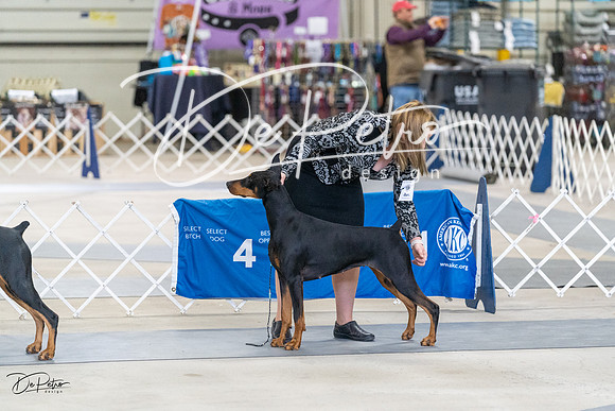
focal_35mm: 165
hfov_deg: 12.4
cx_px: 308
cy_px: 206
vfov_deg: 8.3
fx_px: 2819
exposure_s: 1/320
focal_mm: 165
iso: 6400
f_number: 3.5
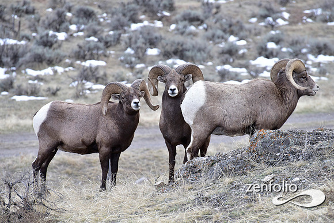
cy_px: 112
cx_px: 167
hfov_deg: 7.6
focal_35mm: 270
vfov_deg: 5.1
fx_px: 2505
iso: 800
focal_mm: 270
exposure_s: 1/160
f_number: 8
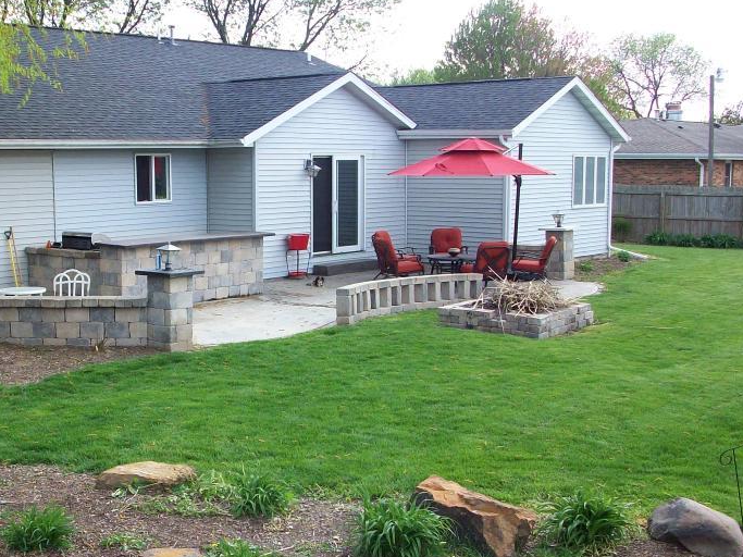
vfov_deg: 28.5
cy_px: 320
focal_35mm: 51
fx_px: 1094
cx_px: 294
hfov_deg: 37.3
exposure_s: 1/457
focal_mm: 5.7
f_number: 2.8
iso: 80
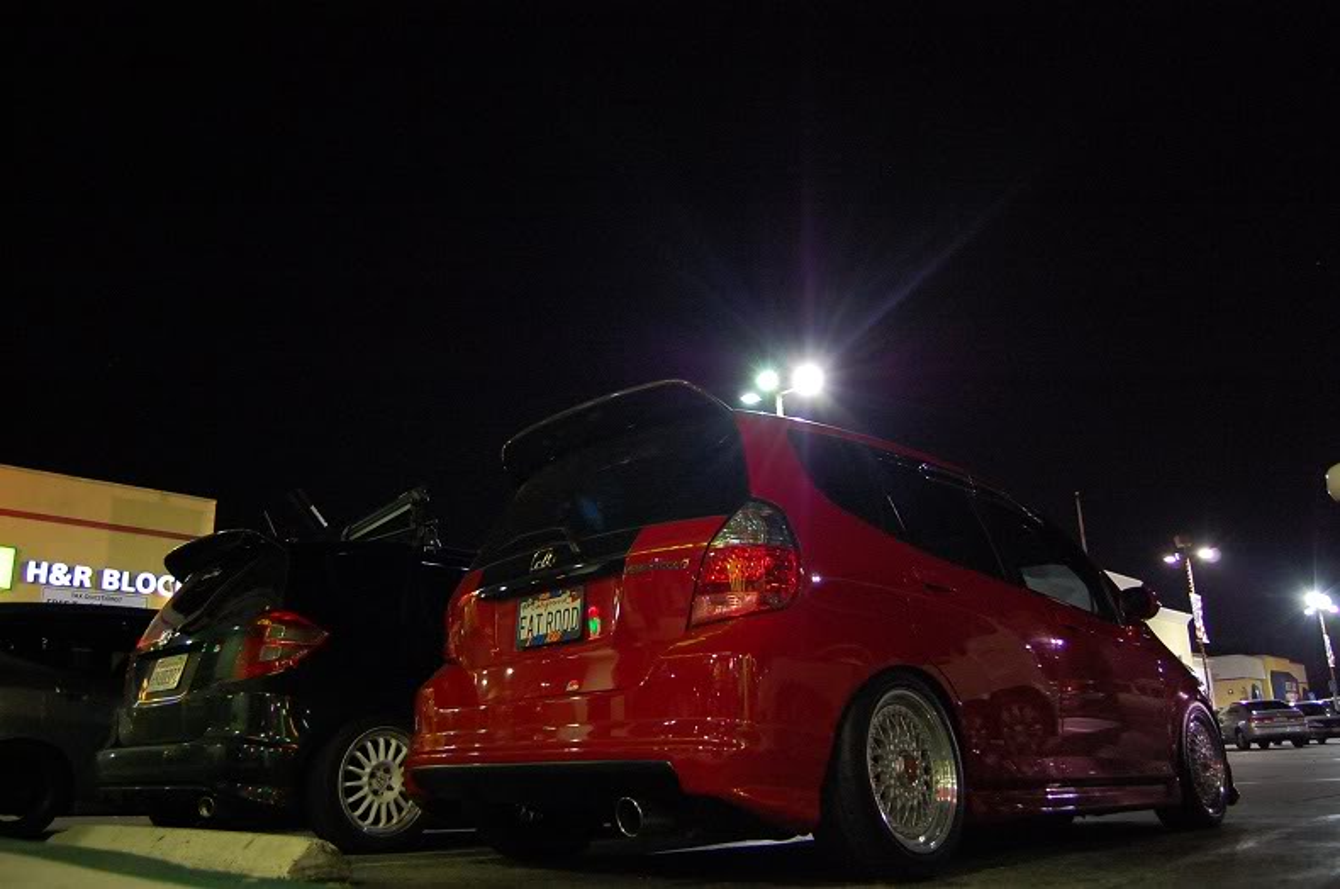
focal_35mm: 27
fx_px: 1003
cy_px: 444
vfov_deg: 47.8
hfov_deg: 67.5
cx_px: 670
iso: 1600
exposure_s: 1/6
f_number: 3.5
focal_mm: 18
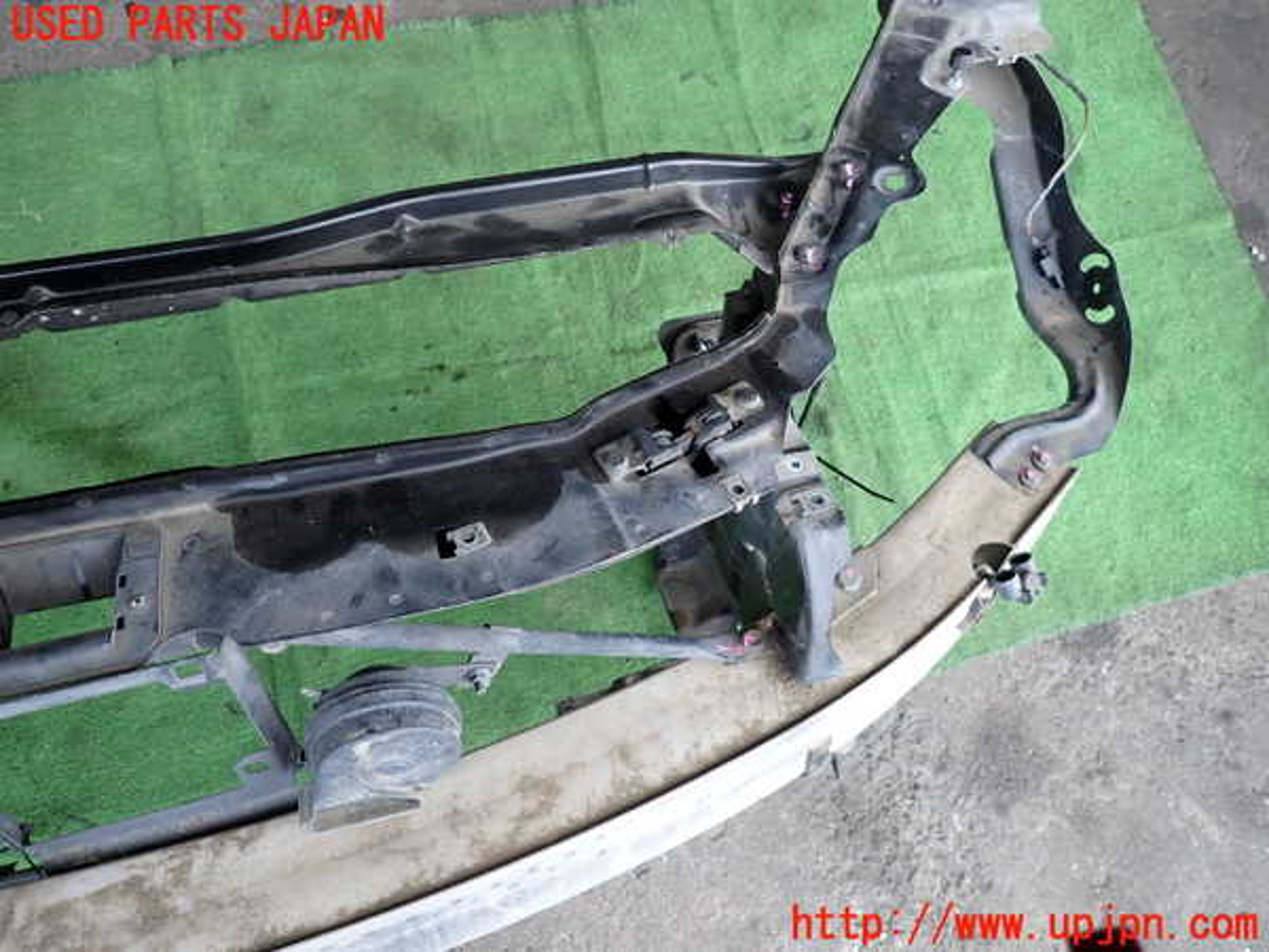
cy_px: 476
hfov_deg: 69.4
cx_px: 634
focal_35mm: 25
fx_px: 916
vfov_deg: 54.9
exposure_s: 1/125
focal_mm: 4.5
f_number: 2
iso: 100
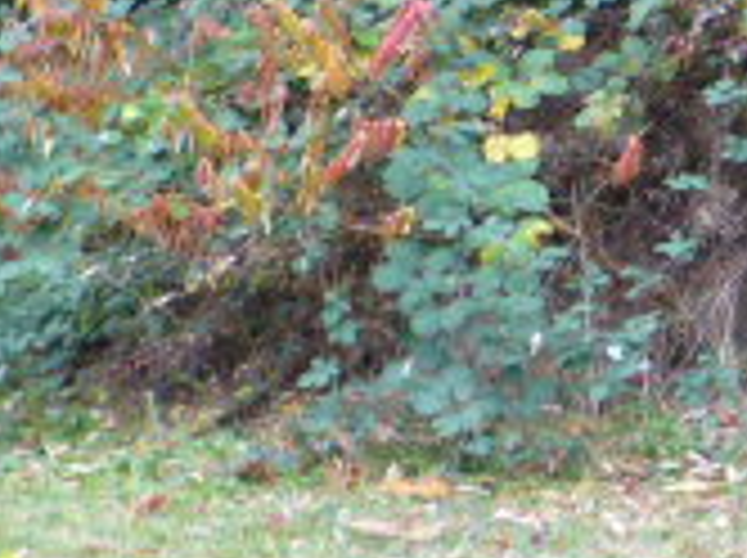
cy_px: -135
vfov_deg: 8.6
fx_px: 3663
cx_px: 1431
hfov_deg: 10.8
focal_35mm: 170
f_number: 4.1
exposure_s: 1/50
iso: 400
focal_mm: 7.9
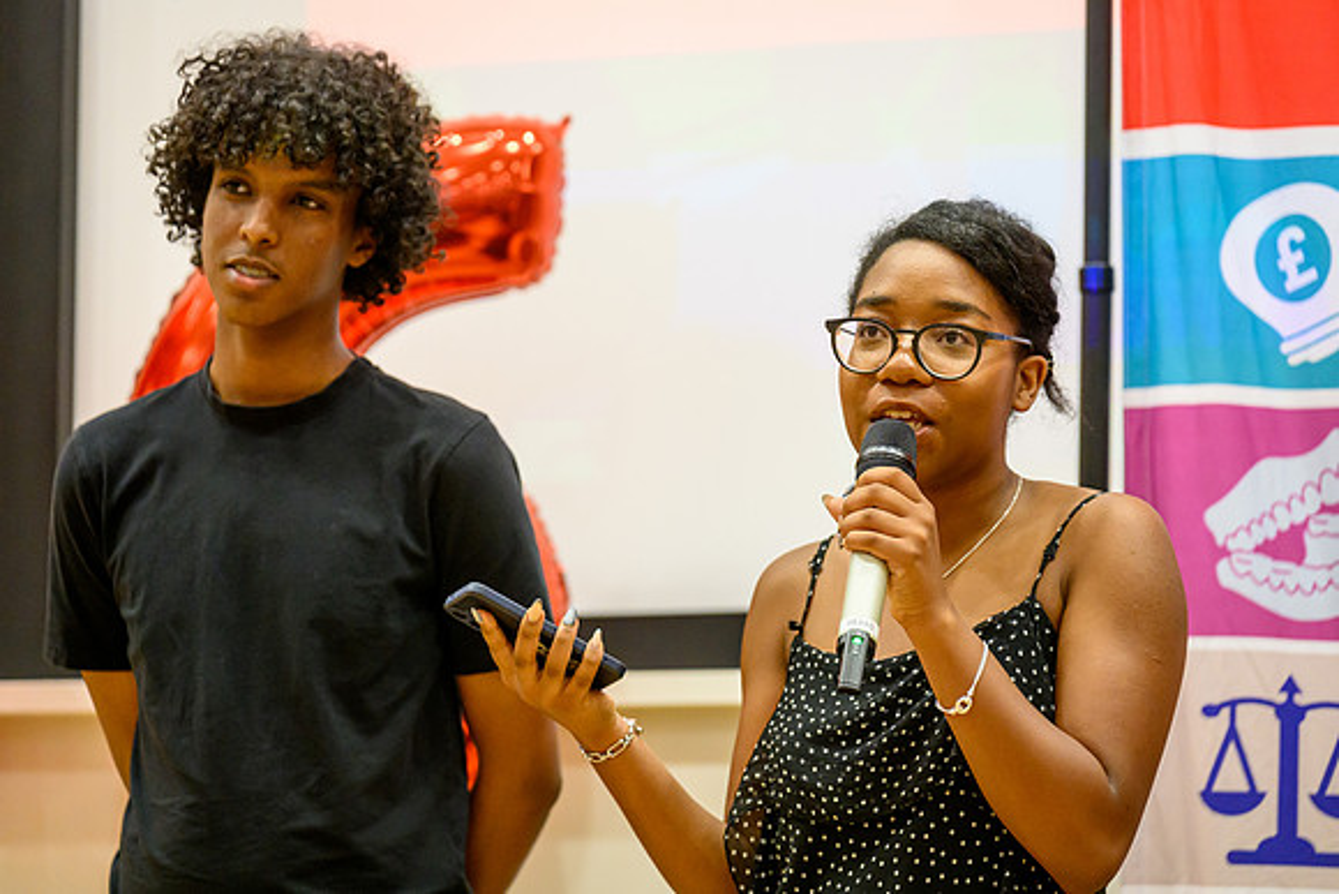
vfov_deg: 8.8
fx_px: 5826
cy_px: 447
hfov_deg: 13.1
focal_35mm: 157
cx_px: 670
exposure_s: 1/320
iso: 4500
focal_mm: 150
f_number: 3.2
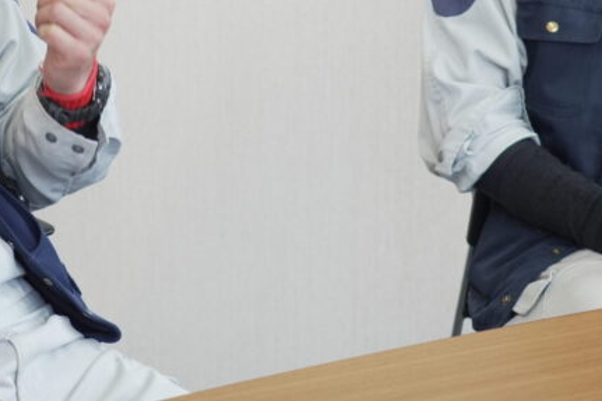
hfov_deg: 19.0
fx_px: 1788
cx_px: 194
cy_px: -27
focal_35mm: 107
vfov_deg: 12.6
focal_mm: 30
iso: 640
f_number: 2.8
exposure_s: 1/250
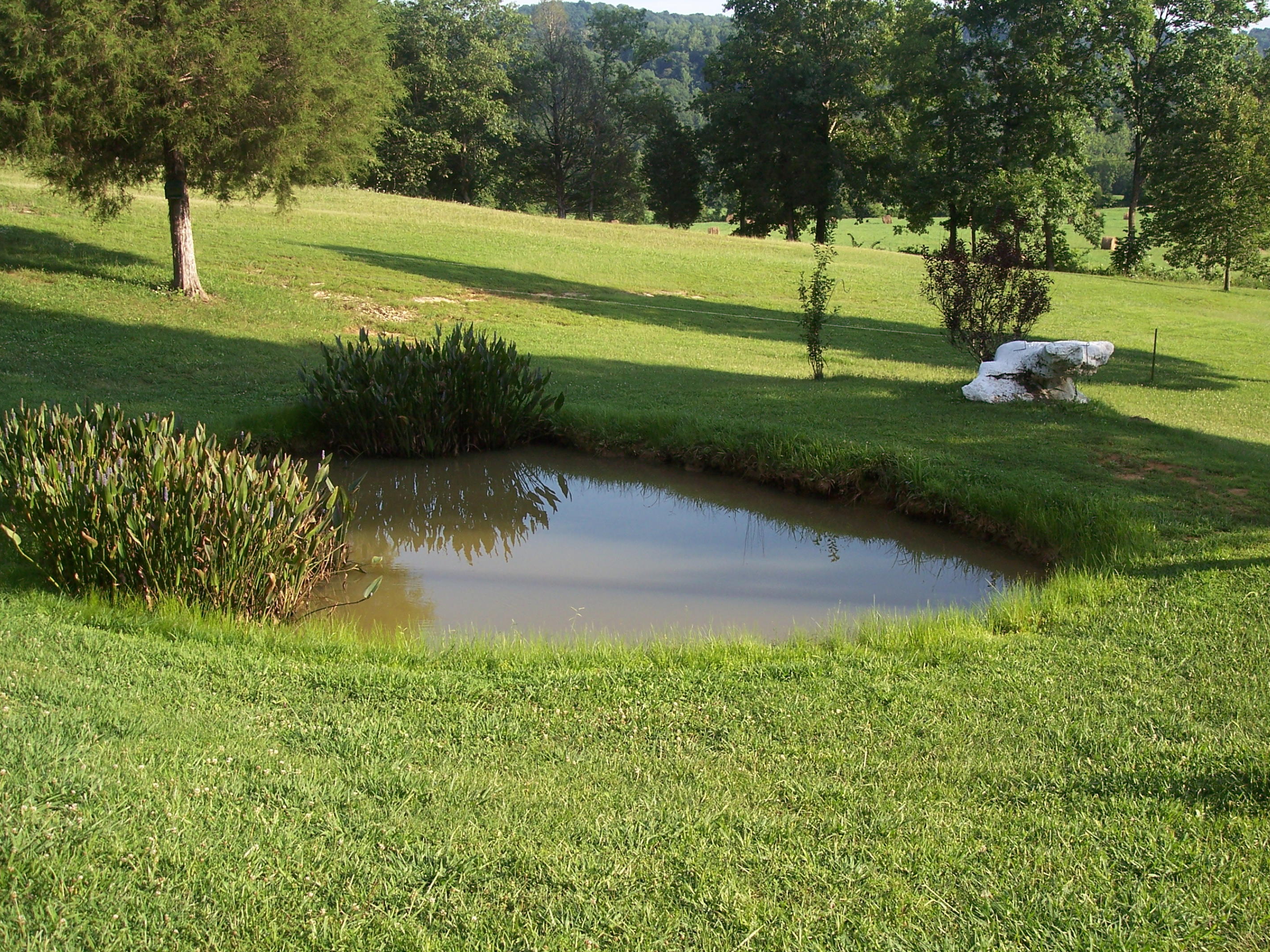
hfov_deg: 45.8
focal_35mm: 41
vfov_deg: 35.1
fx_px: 1504
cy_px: 467
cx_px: 665
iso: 100
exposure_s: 1/180
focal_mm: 8
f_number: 3.4
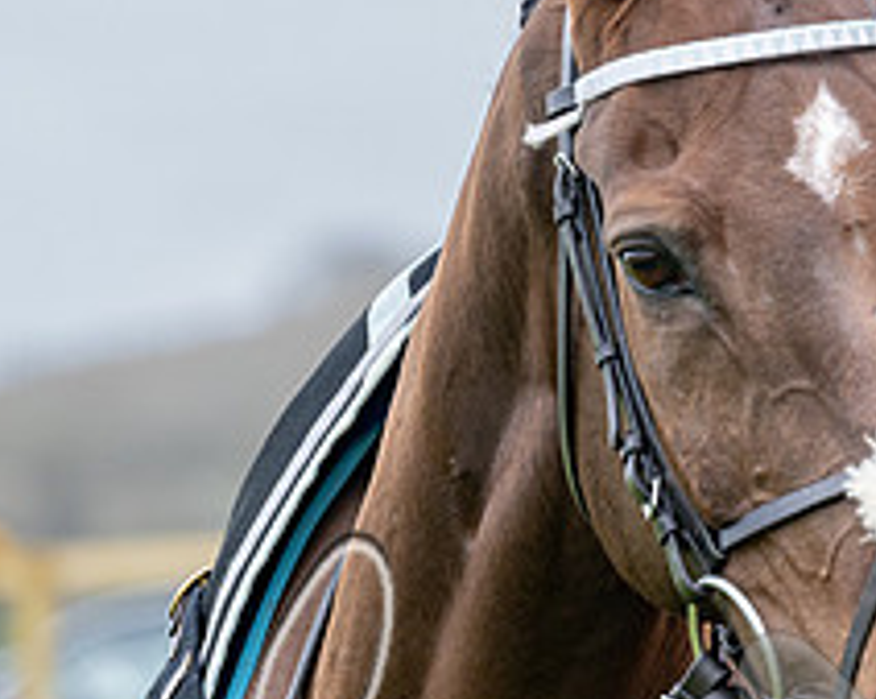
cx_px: 1149
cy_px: 305
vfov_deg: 2.8
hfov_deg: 3.5
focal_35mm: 548
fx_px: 14188
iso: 400
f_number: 5
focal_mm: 160
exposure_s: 1/640
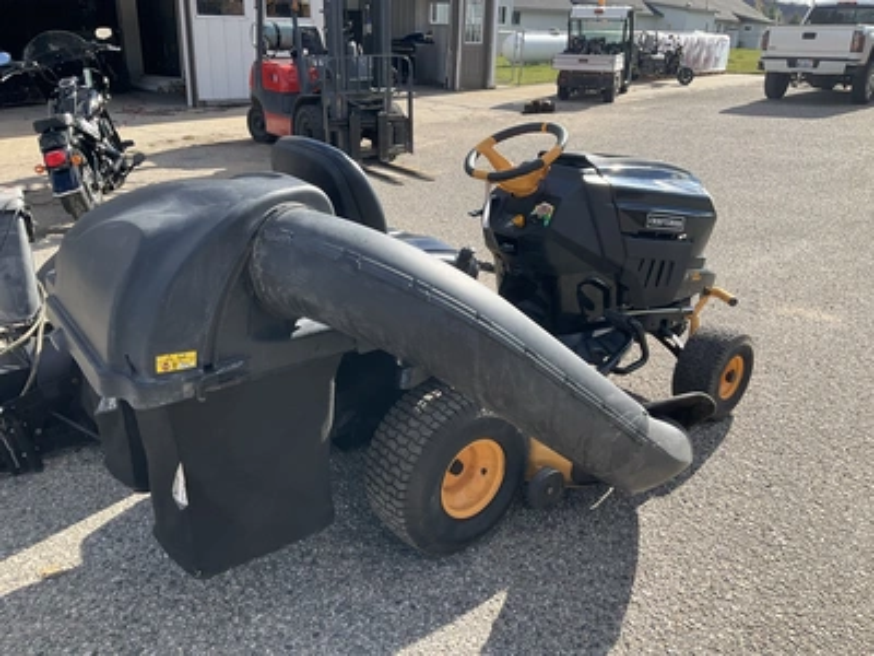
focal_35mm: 29
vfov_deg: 48.2
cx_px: 437
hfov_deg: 61.7
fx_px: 732
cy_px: 328
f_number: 1.8
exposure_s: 1/869
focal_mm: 3
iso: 25
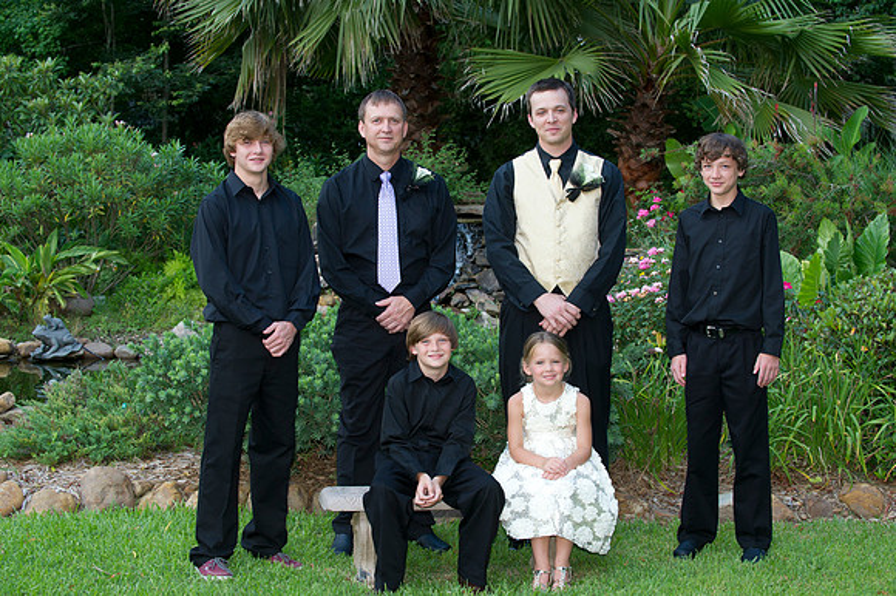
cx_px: 448
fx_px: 1741
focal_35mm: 70
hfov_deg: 28.9
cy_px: 298
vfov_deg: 19.4
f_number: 5.6
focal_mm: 70
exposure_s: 1/160
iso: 800
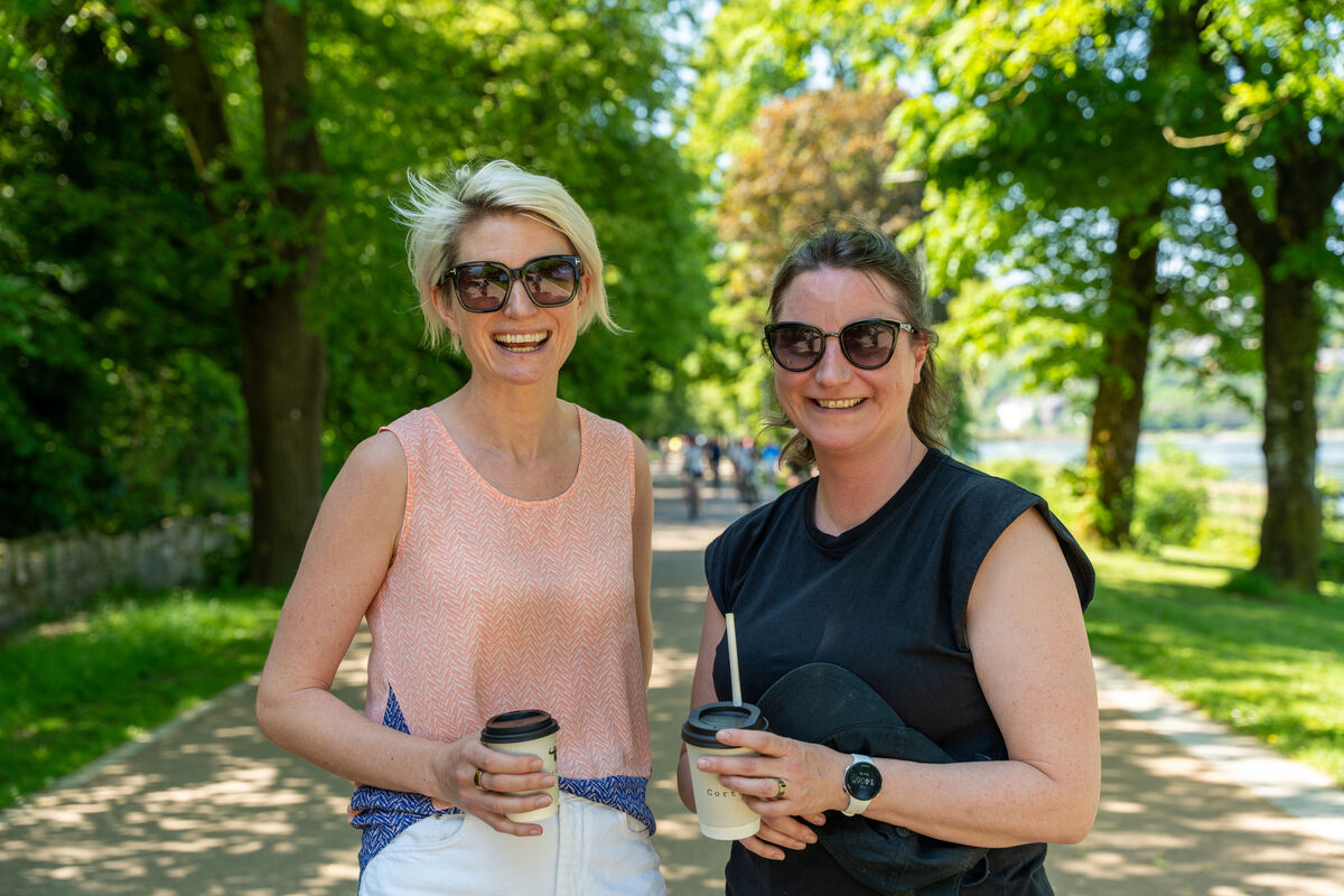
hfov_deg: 39.1
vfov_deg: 26.6
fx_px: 1893
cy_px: 448
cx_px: 672
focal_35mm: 51
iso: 125
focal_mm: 50.7
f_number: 4
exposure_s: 1/125
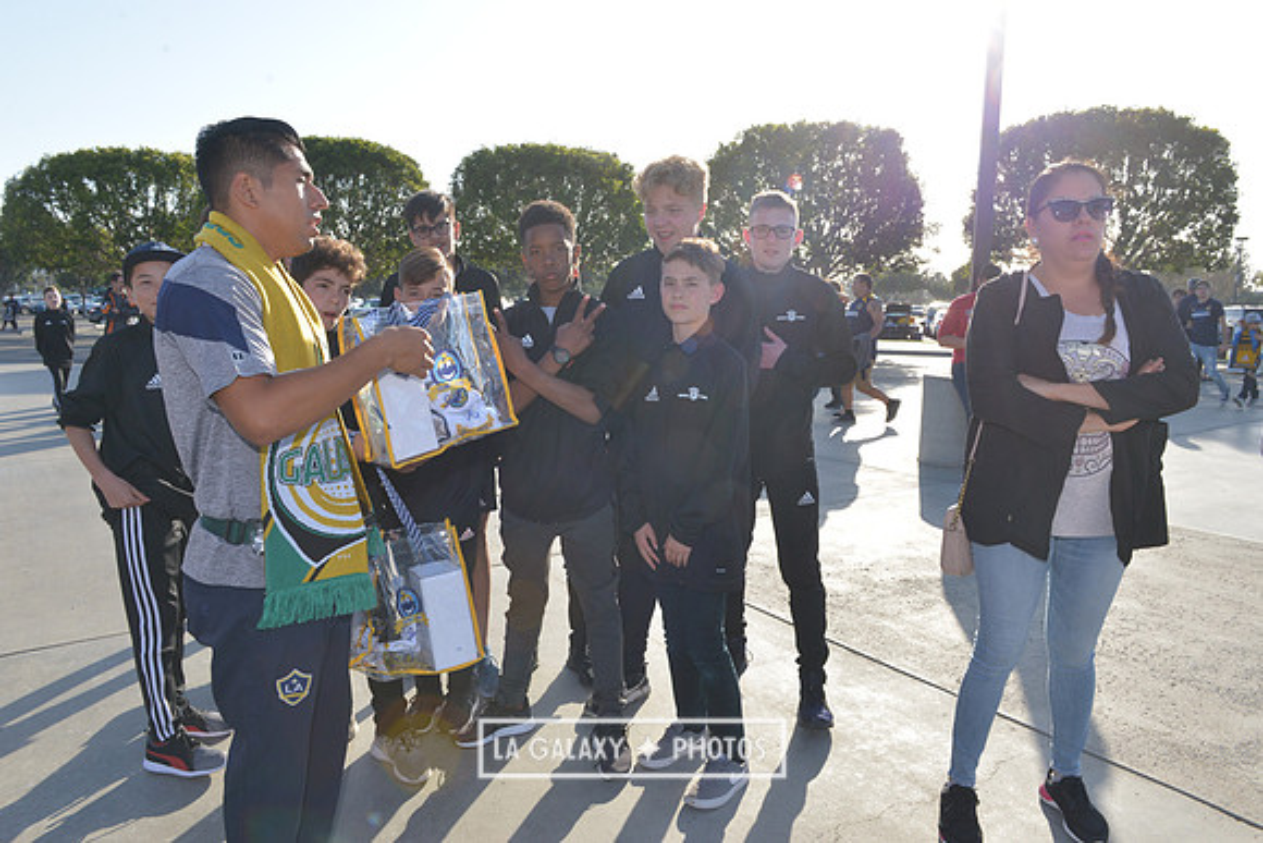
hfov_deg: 73.7
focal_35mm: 24
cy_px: 422
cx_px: 632
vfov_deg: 53.2
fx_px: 842
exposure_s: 1/250
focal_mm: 24
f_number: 11
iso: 400
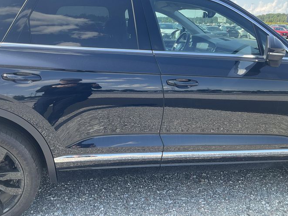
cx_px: 132
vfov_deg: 40.6
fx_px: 291
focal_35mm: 35
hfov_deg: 52.6
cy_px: 95
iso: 25
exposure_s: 1/297
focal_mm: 3
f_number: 1.8
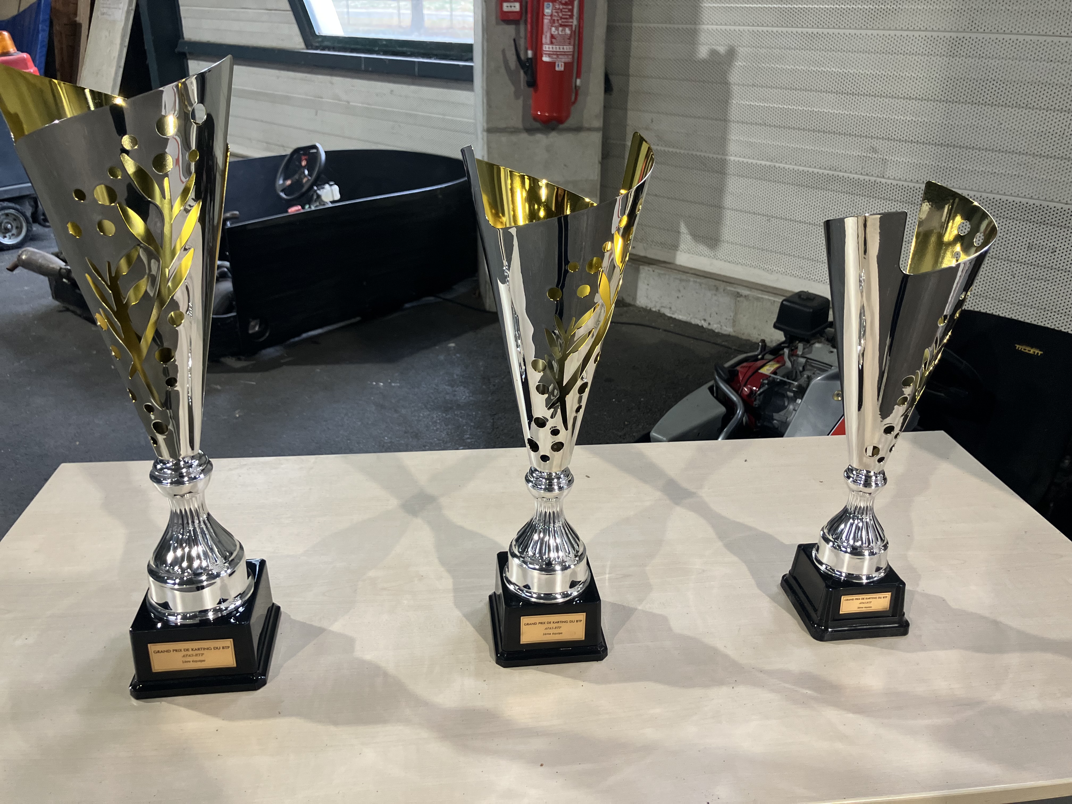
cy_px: 402
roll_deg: -0.5
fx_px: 867
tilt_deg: -23.0
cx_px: 536
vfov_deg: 49.7
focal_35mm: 28
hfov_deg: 63.4
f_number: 1.8
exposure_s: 1/60
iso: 160
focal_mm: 3.99
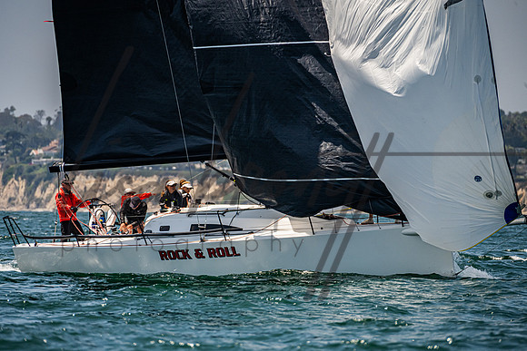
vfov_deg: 3.1
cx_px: 242
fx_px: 6447
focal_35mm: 440
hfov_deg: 4.7
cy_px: 186
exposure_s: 1/2500
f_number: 8
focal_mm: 400
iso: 500
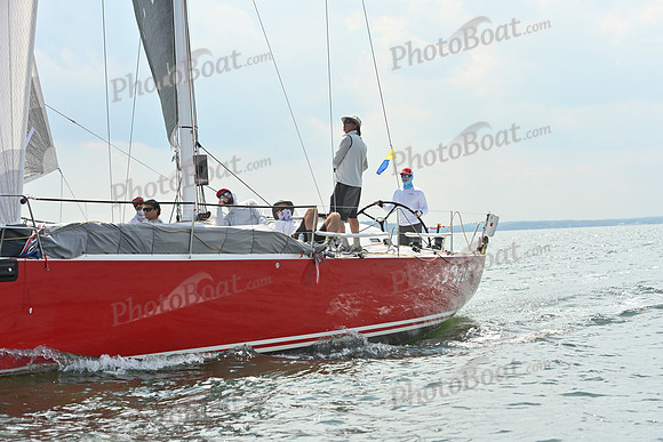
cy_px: 221
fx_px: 1750
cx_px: 332
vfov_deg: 14.4
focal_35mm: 95
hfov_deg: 21.5
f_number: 7.1
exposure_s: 1/1600
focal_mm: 95
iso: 320
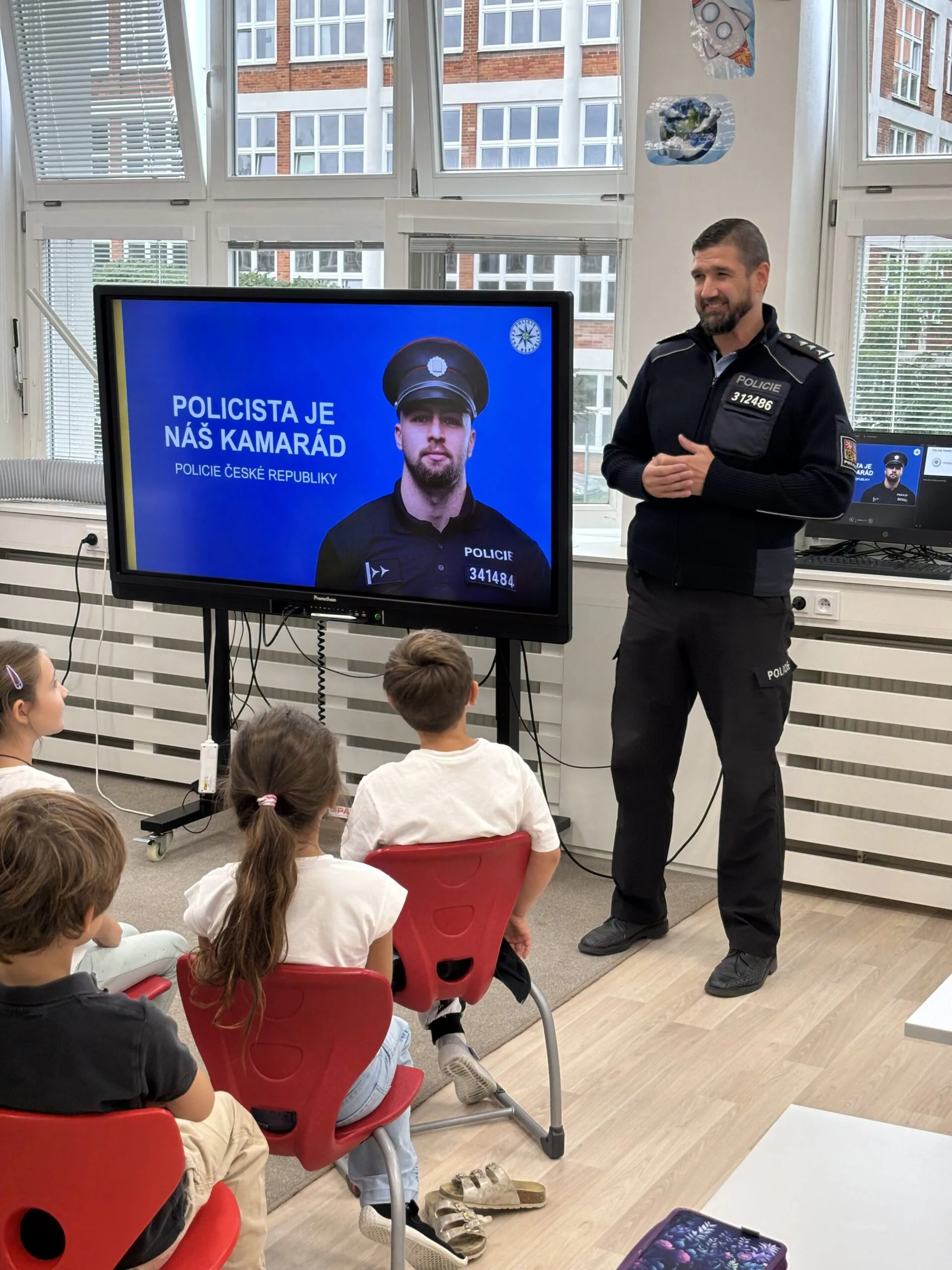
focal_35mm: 52
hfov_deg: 28.0
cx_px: 476
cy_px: 635
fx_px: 1907
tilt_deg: -9.7
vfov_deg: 36.8
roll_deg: -1.6
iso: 40
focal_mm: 5.96
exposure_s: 1/50
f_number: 1.6
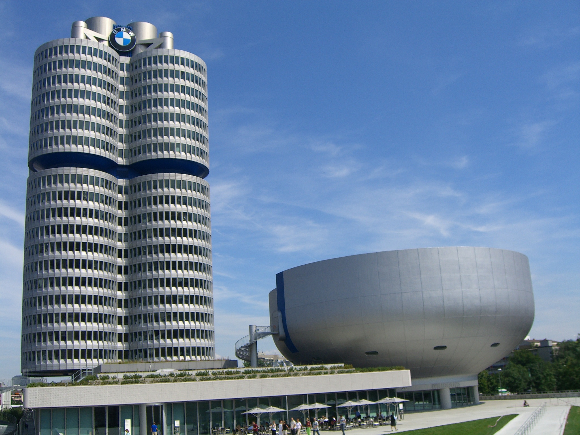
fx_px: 637
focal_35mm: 38
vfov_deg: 37.7
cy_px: 218
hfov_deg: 49.0
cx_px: 290
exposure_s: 1/200
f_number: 8
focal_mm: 7.9
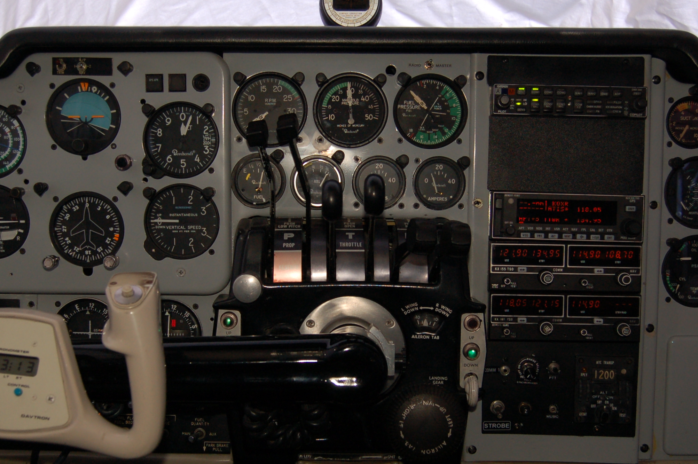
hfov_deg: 43.6
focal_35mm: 45
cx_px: 345
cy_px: 238
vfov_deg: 29.8
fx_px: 872
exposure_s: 1/100
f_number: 3.8
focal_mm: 20
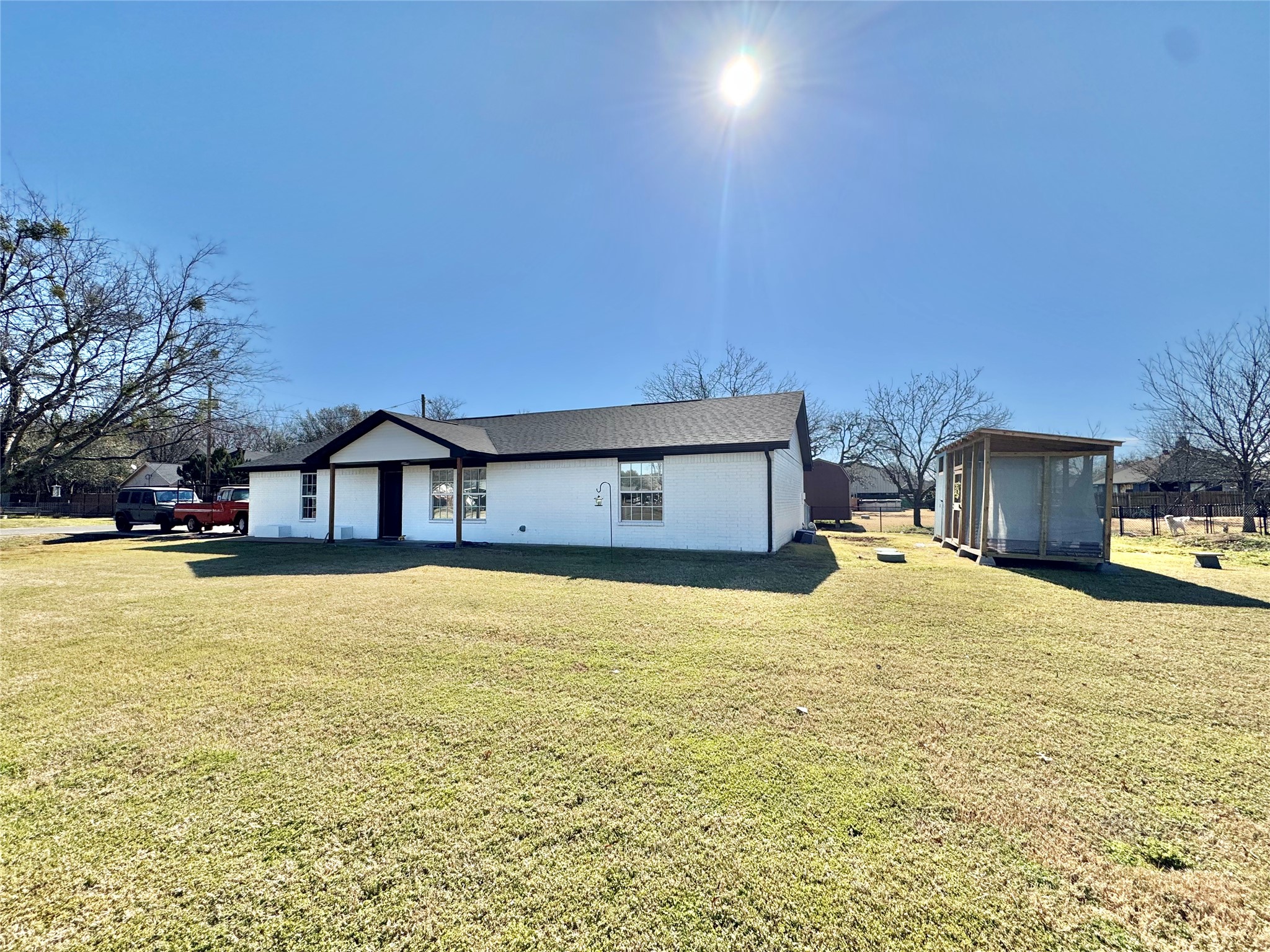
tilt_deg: +0.0
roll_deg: +0.8
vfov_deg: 85.7
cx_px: 635
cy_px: 476
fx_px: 514
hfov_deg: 102.1
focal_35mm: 14
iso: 50
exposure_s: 1/3106
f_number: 2.2
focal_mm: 2.22
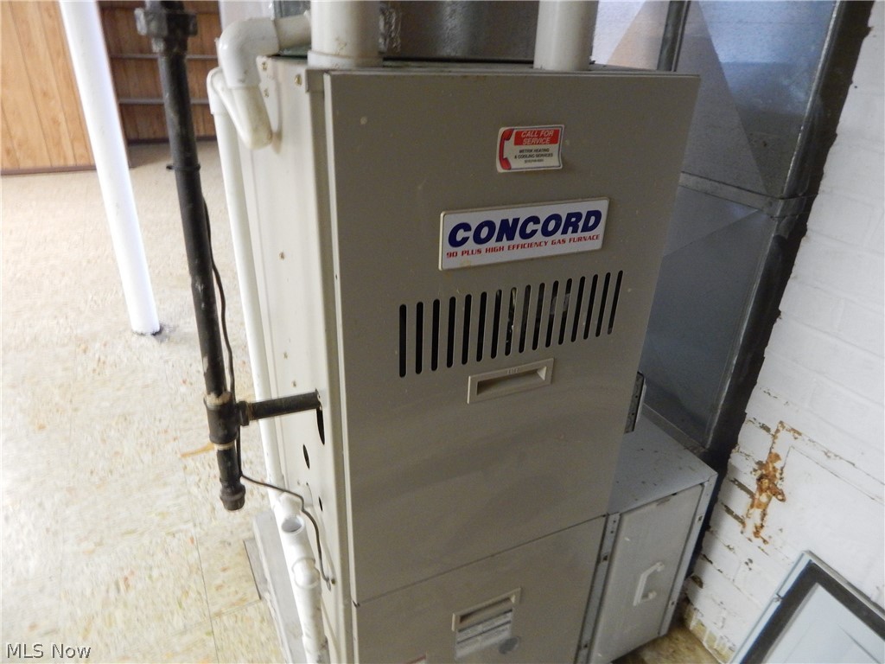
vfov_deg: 61.1
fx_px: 562
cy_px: 332
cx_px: 442
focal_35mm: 22
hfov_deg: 76.4
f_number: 3
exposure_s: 1/8
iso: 560
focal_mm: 4
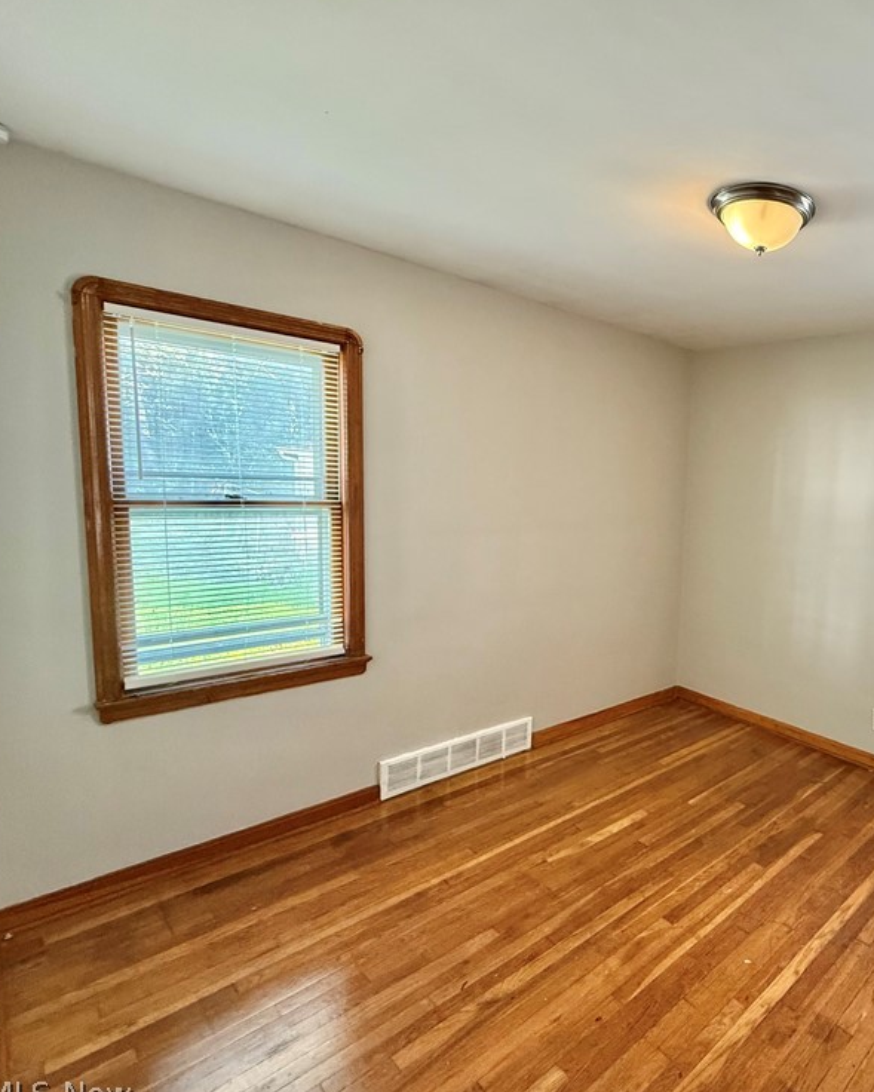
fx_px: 614
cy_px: 549
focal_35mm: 19
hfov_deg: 62.7
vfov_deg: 83.3
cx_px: 737
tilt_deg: -6.9
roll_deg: -3.7
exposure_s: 1/60
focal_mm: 2.22
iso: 500
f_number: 2.2
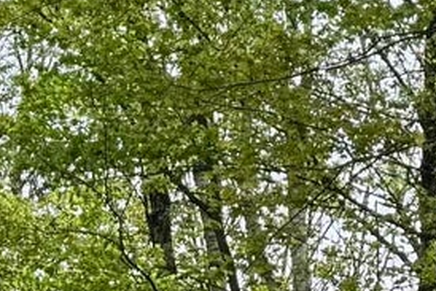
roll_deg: +5.6
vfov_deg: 6.7
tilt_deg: +12.2
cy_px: 696
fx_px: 2351
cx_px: 601
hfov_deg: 10.3
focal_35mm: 194
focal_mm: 6.76
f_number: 1.78
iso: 80
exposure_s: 1/1678
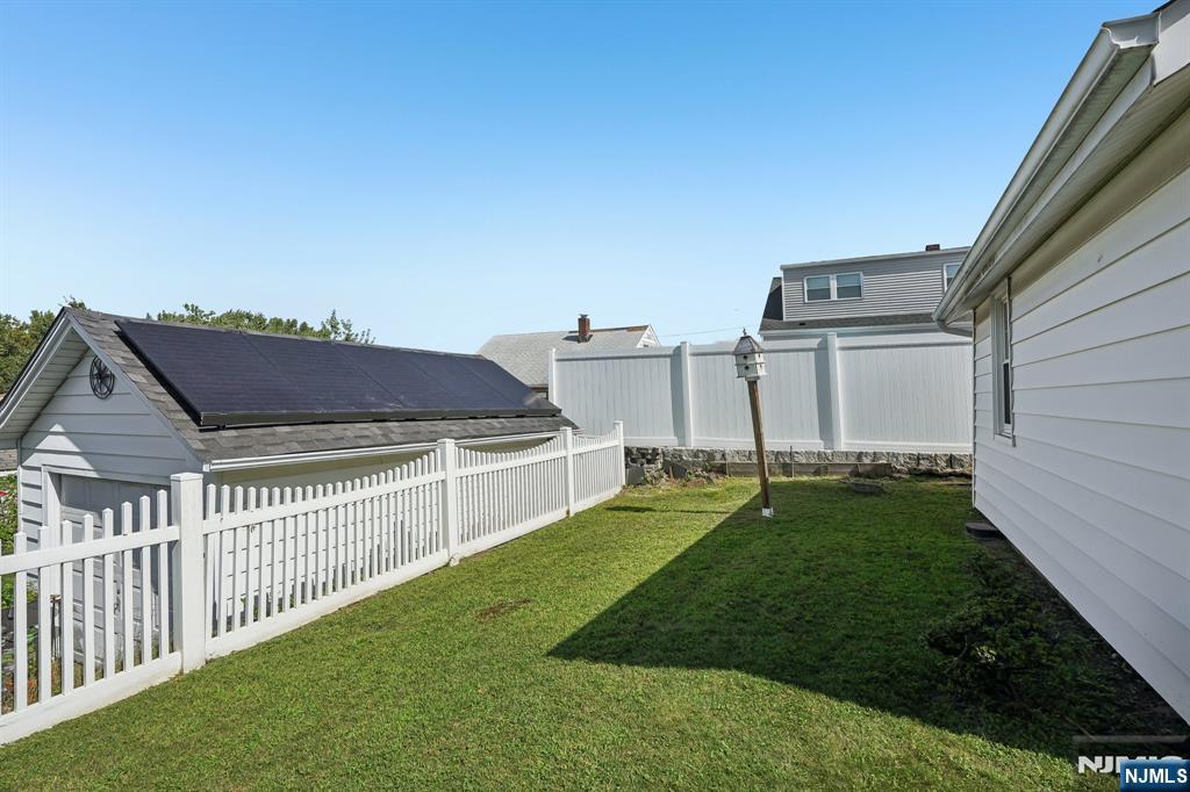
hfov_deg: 96.8
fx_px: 529
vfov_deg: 73.7
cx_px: 595
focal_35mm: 16
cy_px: 396
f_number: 8
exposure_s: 1/1000
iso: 100
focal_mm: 16
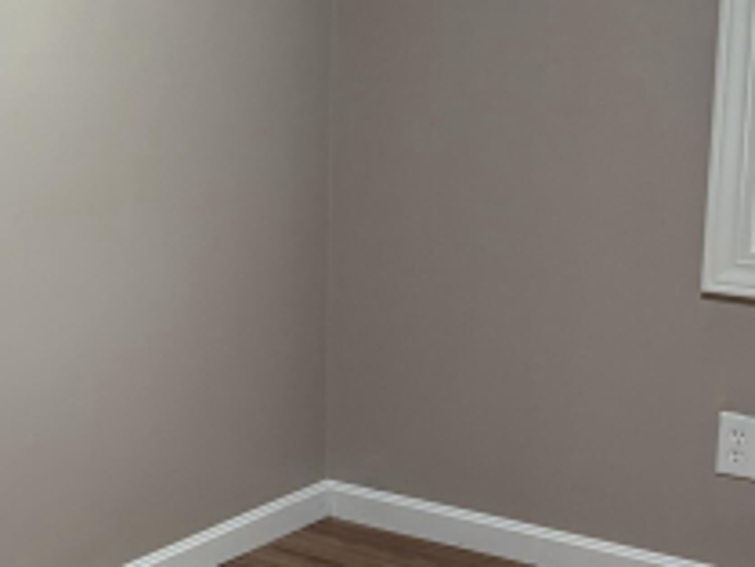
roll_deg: +0.2
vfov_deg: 17.8
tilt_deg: -12.9
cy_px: 336
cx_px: 132
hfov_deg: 23.1
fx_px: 1811
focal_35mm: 83
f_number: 1.6
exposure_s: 1/60
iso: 160
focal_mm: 5.96
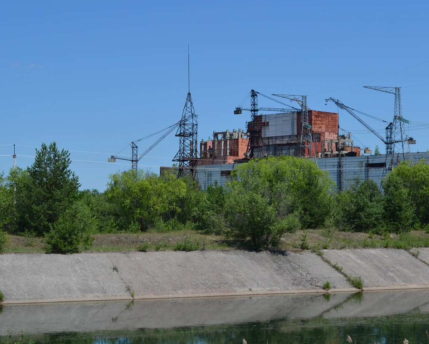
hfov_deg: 24.5
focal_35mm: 77
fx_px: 978
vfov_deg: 19.8
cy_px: 107
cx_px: 311
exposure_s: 1/320
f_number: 9
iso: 100
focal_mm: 32
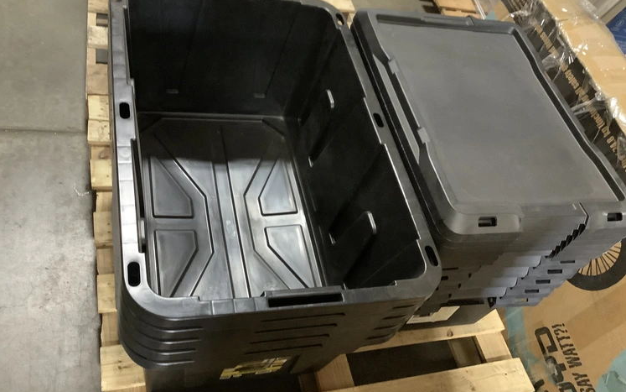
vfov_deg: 38.3
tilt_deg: -49.2
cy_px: 188
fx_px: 563
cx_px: 313
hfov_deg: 58.1
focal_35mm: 33
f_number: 2.4
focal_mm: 3.3
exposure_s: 1/20
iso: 640
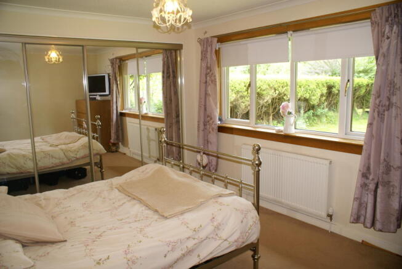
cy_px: 134
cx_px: 201
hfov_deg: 67.3
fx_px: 302
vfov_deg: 48.0
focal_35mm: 27
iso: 100
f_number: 3.5
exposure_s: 1/6
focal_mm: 18
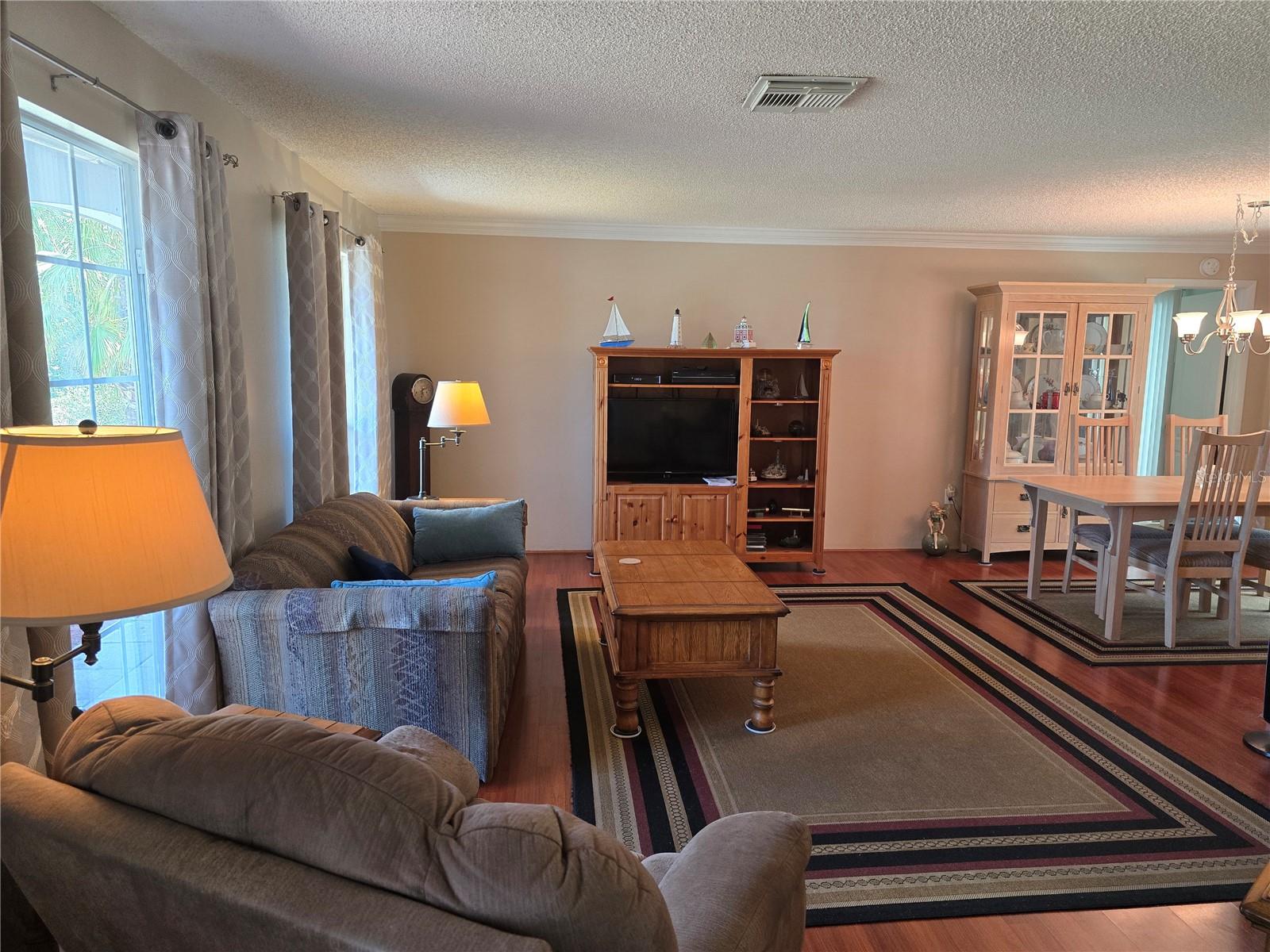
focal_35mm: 23
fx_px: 844
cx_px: 635
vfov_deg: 58.9
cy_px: 476
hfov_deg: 73.9
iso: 250
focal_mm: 6.3
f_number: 1.7
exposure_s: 1/120
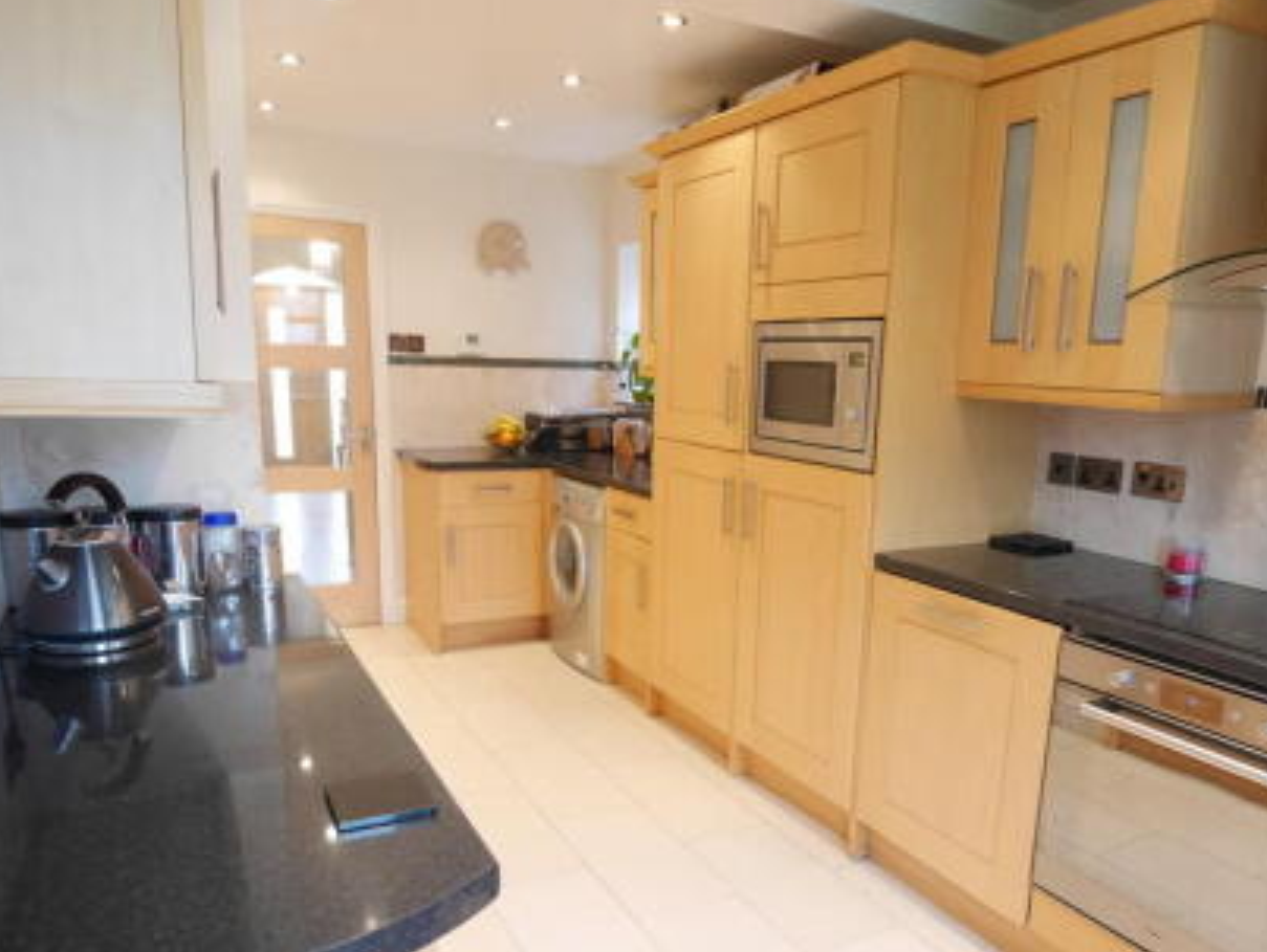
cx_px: 692
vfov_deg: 52.8
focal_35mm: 26
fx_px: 952
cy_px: 561
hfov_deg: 67.1
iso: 1600
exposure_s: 1/60
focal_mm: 9
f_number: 4
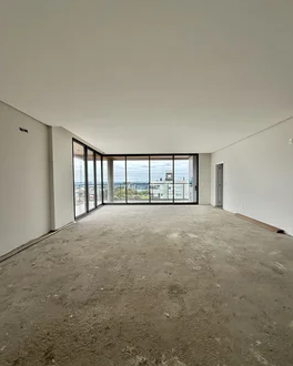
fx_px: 173
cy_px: 189
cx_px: 151
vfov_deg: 93.1
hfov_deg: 80.4
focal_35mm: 16
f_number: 2.2
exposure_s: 1/252
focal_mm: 2.22
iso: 64
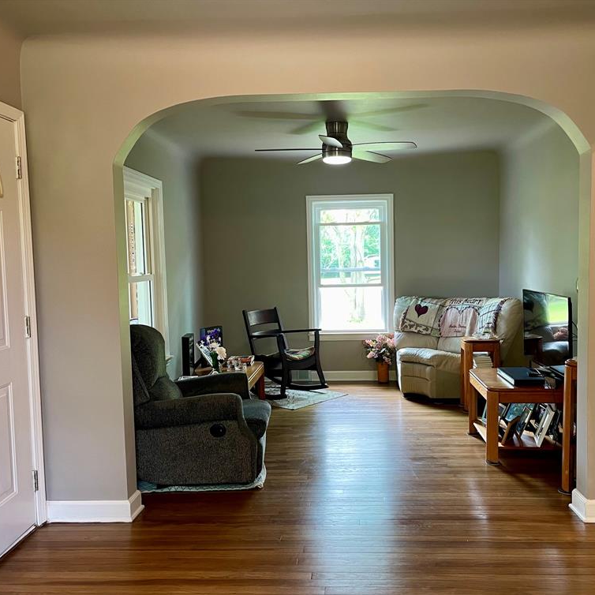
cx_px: 331
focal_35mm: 30
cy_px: 301
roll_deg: +1.1
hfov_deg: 53.9
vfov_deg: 54.0
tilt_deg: -4.6
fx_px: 583
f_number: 1.6
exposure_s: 1/60
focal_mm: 5.1
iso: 200
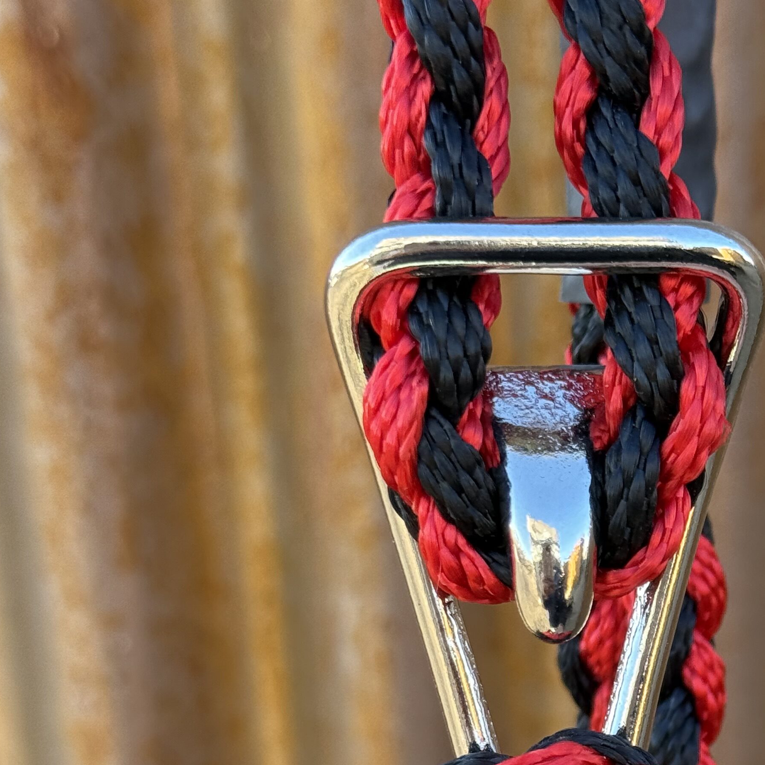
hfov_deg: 18.2
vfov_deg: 17.8
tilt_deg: -22.8
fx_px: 2375
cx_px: 569
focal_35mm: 95
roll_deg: +1.6
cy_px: 795
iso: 80
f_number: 1.78
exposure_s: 1/227
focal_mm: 6.76
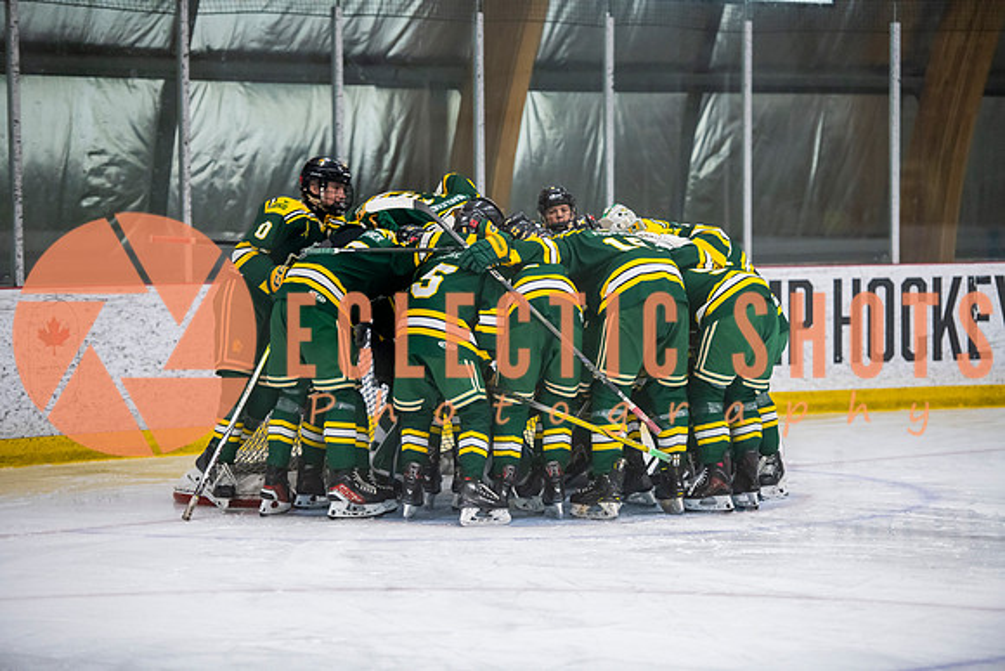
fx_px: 3769
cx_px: 502
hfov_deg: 15.2
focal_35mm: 135
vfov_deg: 10.2
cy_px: 336
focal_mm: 135
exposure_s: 1/640
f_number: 3.2
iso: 3200
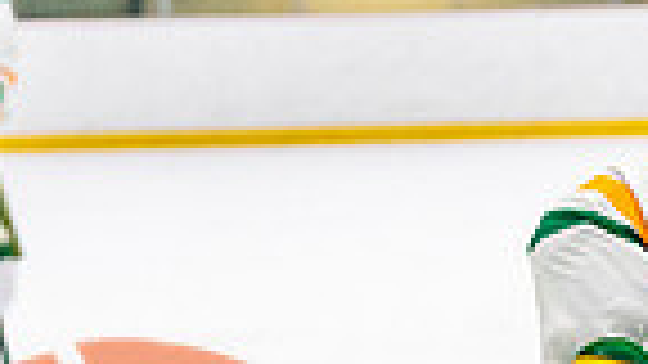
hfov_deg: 5.0
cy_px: 434
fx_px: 7474
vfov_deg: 2.8
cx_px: 650
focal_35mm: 435
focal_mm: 70
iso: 3200
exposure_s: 1/1250
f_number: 2.8
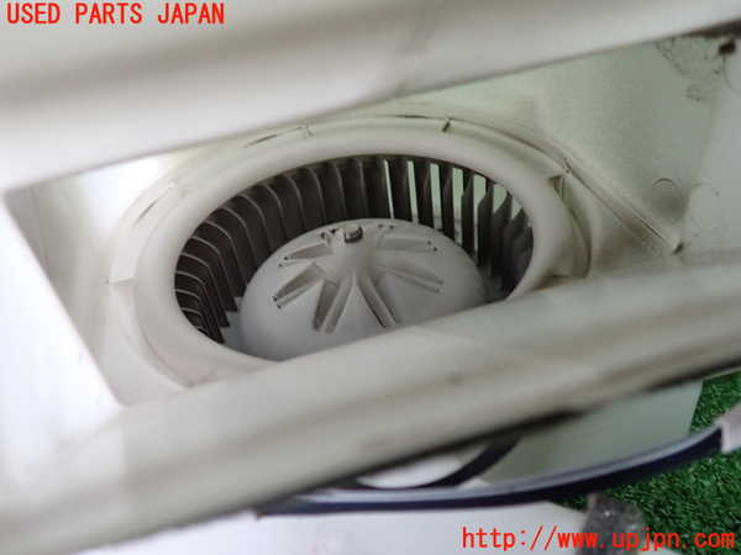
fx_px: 642
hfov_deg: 60.0
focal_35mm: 30
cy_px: 278
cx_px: 370
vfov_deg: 46.8
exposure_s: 1/30
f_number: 2.3
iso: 500
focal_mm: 5.4
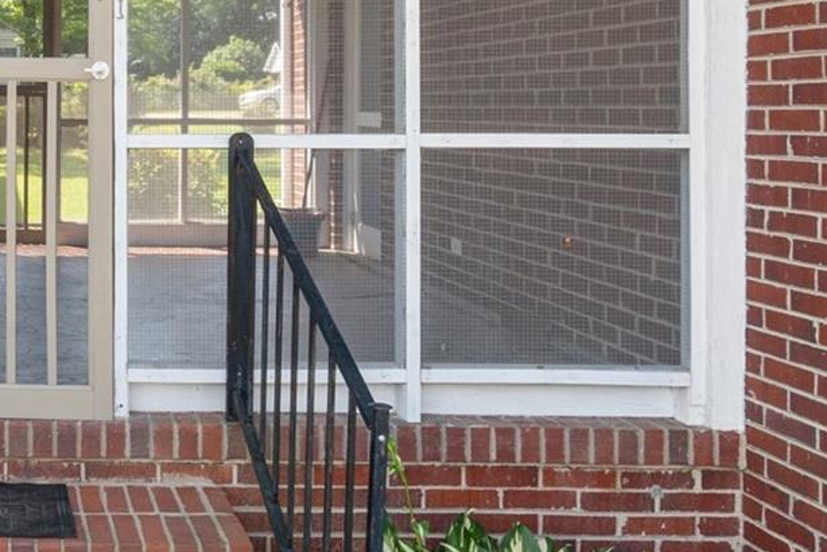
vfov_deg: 26.4
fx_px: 1149
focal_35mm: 50
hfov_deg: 35.2
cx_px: -32
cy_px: 98
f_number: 7.1
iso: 100
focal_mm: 10
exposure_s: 1/60
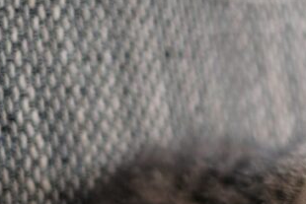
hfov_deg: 11.4
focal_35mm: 175
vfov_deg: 7.7
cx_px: 429
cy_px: 283
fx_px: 1488
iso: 160
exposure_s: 1/125
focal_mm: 35
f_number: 1.4
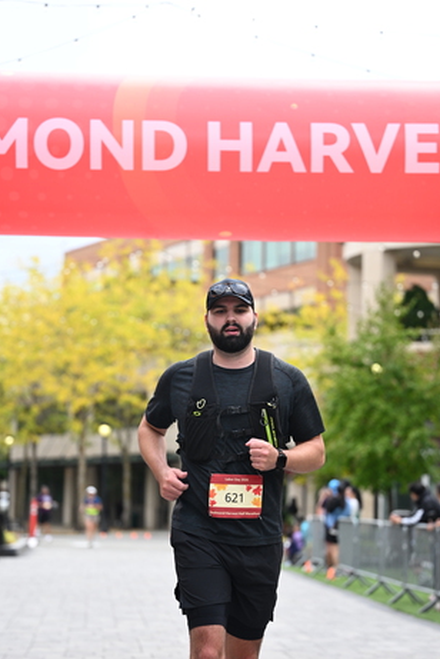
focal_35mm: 99
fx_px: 1812
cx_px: 218
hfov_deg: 13.8
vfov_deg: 20.6
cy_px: 382
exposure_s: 1/2500
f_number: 2.8
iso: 640
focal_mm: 83
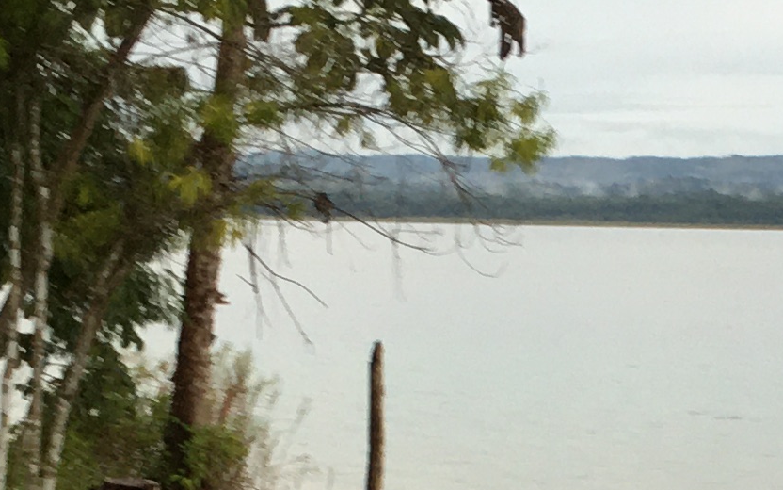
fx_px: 3180
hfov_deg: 13.6
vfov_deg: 8.2
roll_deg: -1.3
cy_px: 1122
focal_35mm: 149
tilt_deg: -12.6
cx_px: 958
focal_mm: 4.15
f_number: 2.2
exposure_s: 1/120
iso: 32
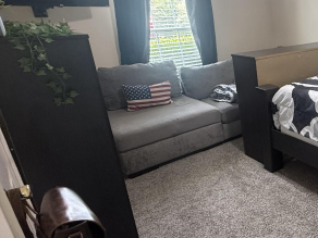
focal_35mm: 32
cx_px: 328
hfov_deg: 46.1
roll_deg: +1.6
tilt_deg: -17.3
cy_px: 103
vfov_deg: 44.1
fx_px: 294
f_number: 2.2
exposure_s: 1/60
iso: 250
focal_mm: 2.22
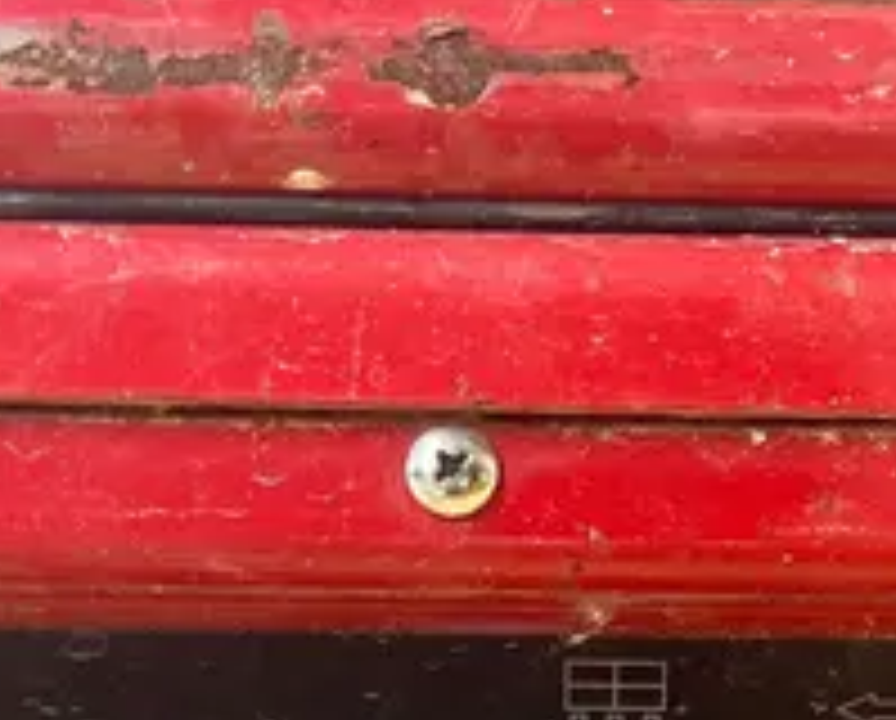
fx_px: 1860
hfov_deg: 26.9
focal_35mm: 70
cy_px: 722
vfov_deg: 21.2
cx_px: 590
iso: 400
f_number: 1.6
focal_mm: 5.1
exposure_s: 1/60
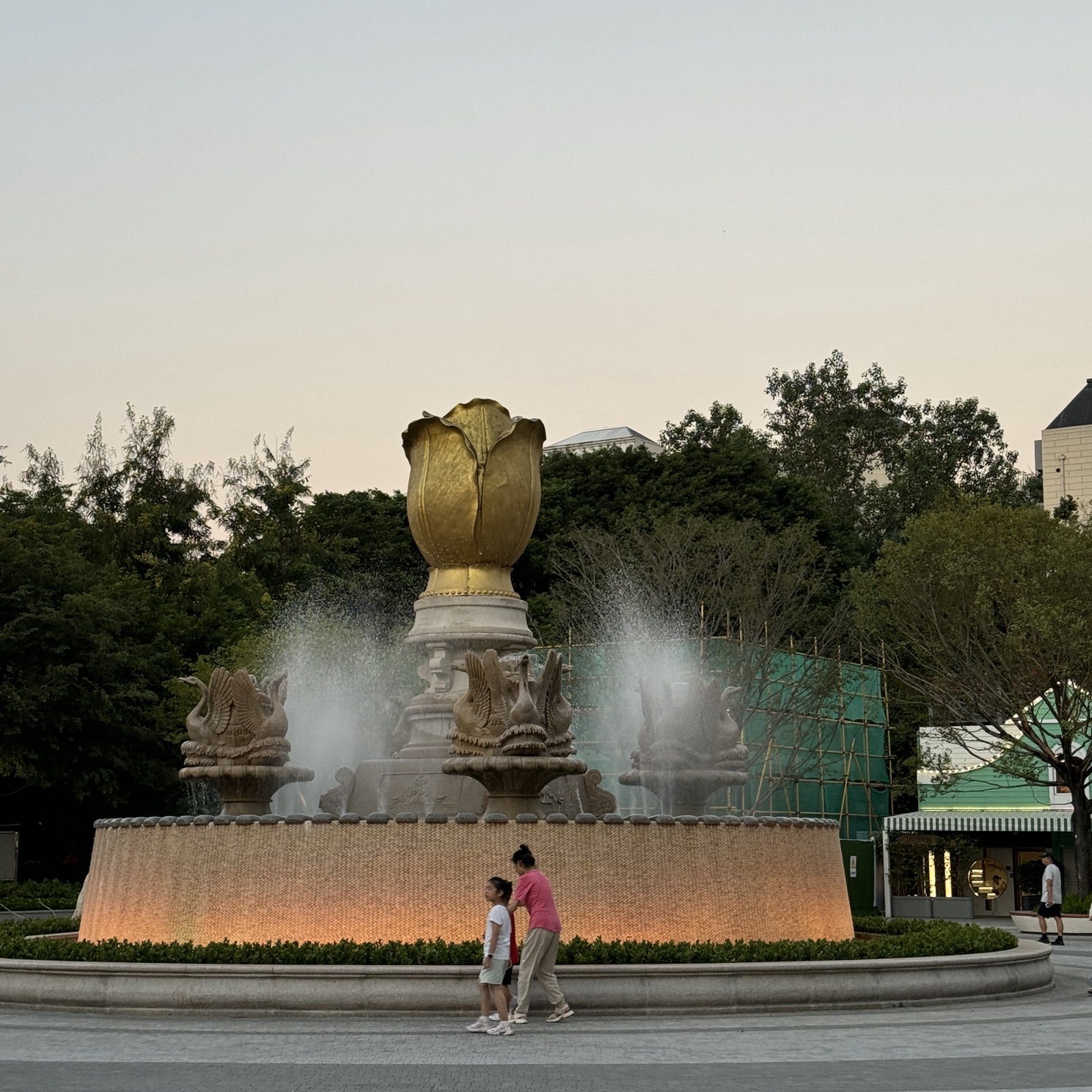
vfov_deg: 30.0
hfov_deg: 30.0
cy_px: 532
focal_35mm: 57
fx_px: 2034
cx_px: 549
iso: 50
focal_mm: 6.76
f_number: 1.78
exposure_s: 1/100
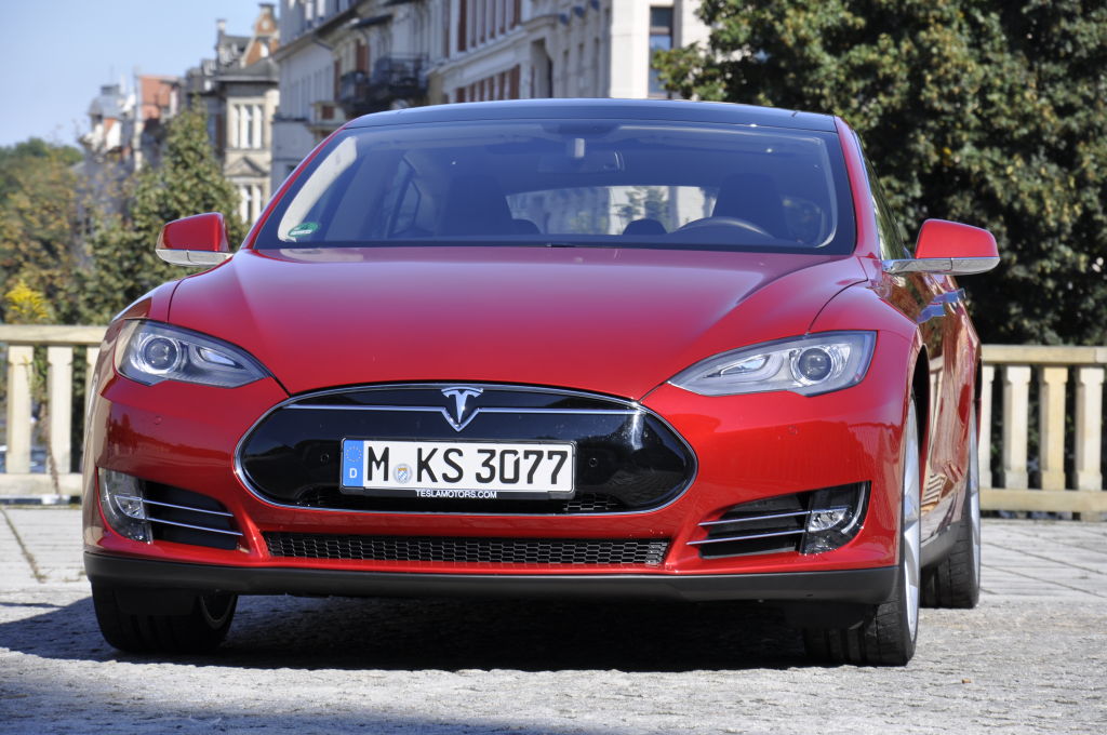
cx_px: 554
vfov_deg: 8.7
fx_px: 4837
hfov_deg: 13.1
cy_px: 368
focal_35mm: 158
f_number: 9
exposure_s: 1/320
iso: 200
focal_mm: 105
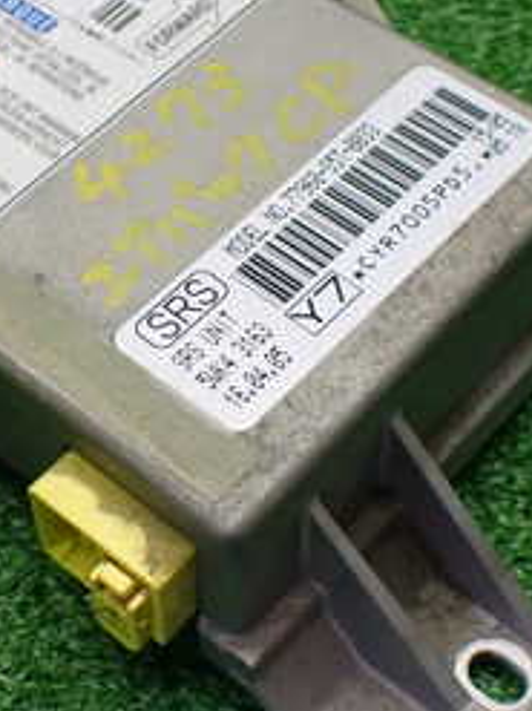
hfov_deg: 20.0
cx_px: 138
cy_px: 345
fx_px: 1497
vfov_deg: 26.7
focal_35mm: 73
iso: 320
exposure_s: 1/125
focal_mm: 5.4
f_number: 2.3
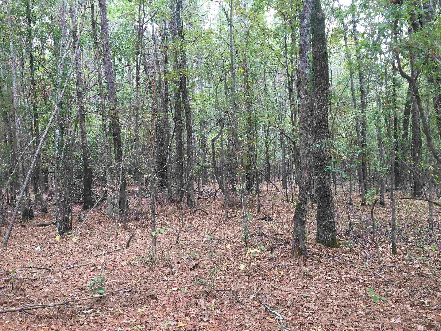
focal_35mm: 29
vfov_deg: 48.2
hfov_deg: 61.7
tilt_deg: -1.5
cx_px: 220
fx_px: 369
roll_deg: +1.4
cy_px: 166
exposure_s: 1/40
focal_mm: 4.15
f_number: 2.2
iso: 32
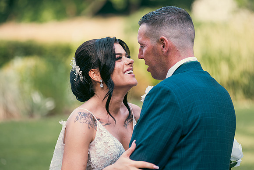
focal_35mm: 170
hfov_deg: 12.1
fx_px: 1200
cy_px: 85
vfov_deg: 8.1
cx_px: 127
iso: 100
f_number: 3.5
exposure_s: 1/200
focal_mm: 170
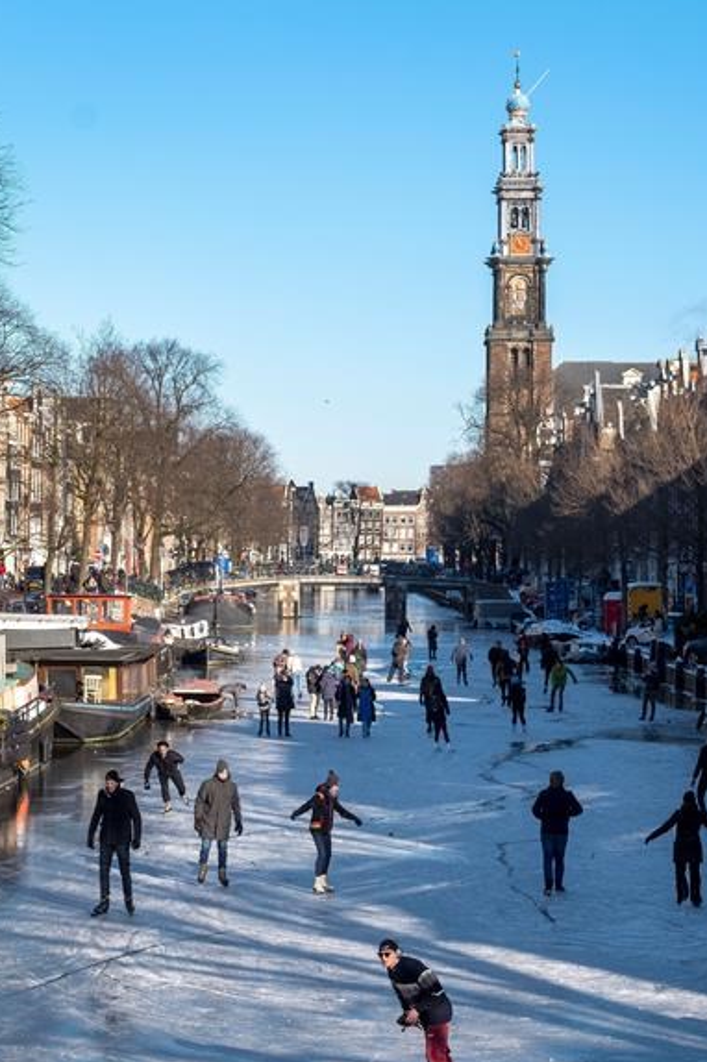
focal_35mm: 85
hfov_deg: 16.1
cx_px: 358
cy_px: 585
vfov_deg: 23.9
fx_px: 2507
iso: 500
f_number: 8
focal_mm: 50
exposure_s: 1/500
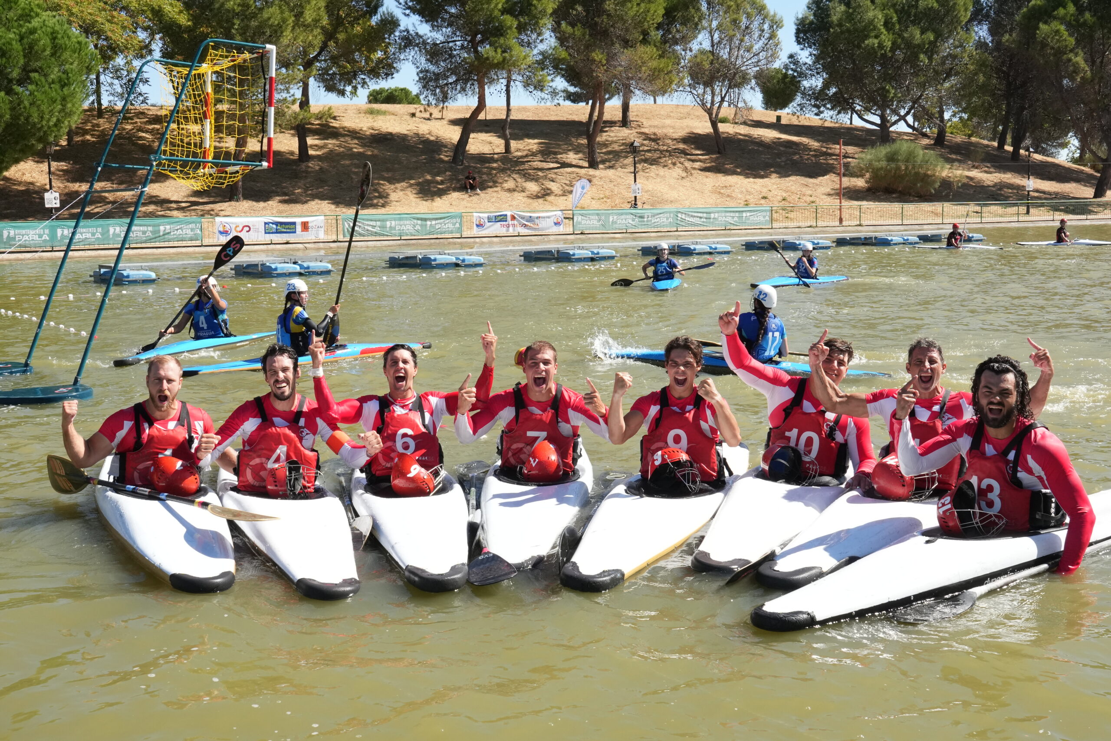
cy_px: 370
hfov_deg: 51.9
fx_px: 1142
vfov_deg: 35.9
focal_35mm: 37
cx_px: 556
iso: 800
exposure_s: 1/640
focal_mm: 25
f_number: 11
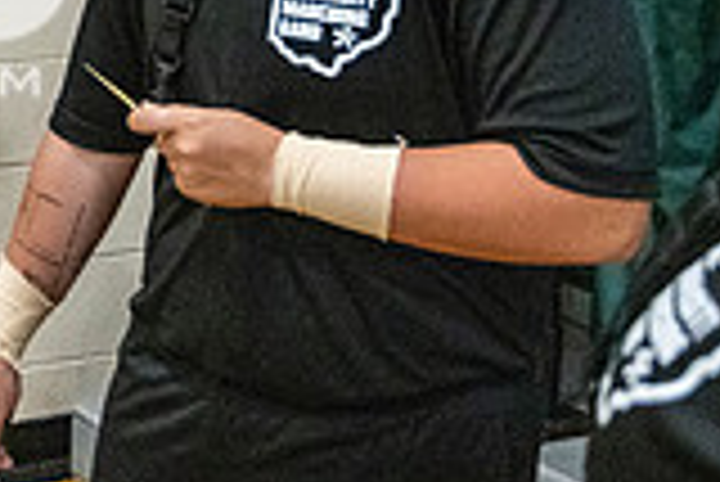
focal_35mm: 87
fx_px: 1742
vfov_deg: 15.2
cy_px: -79
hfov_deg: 20.8
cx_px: -270
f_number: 4
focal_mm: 24
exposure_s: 1/800
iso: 8000
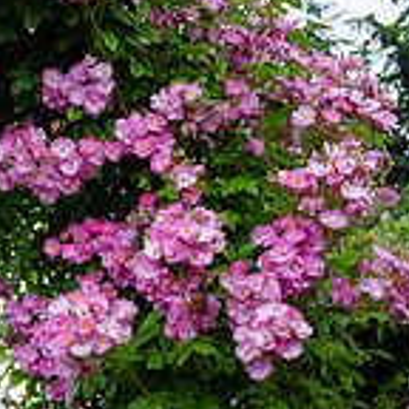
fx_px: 1377
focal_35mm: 103
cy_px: 396
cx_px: -253
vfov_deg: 16.6
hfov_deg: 15.3
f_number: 2.5
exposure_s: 1/1600
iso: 200
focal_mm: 14
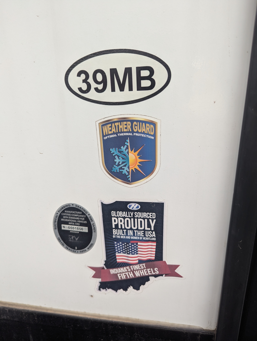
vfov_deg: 71.5
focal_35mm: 24
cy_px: 170
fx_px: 237
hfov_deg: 56.9
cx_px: 128
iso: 123
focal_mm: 6.81
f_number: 1.85
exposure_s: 1/239
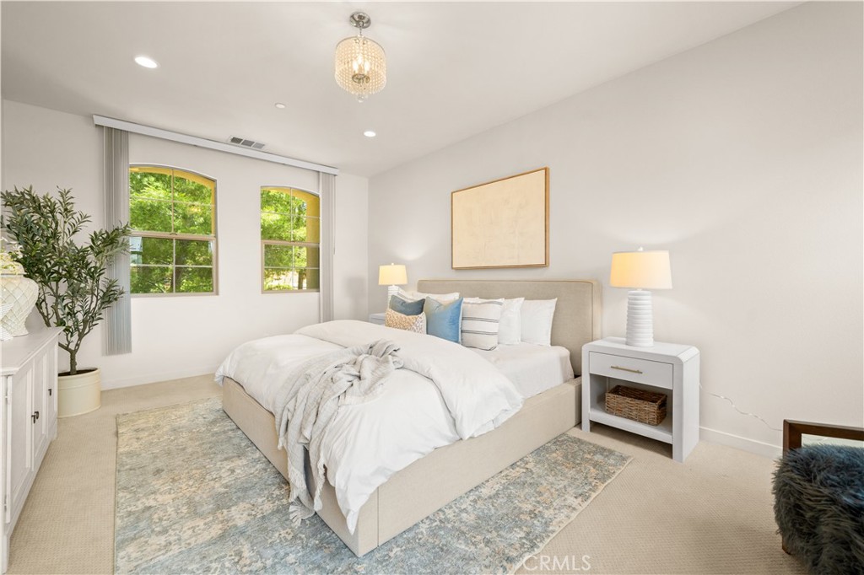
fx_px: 336
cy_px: 288
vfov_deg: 81.2
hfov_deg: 104.3
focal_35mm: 14
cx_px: 432
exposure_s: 1/30
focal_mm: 14
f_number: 5.6
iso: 500
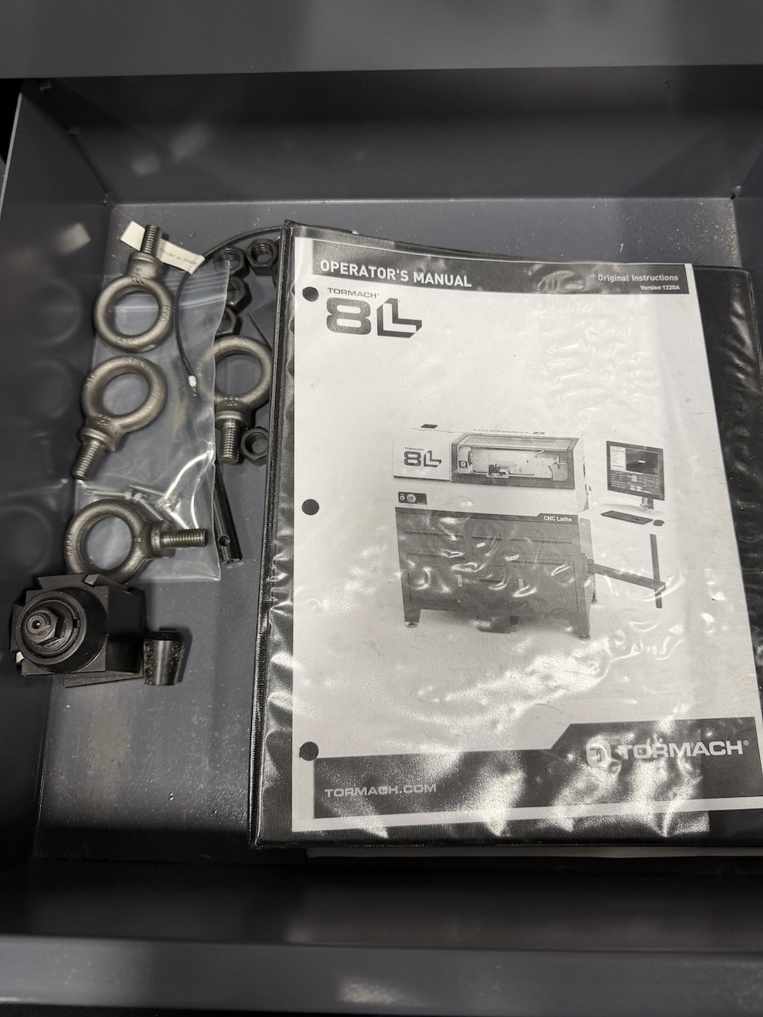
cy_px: 508
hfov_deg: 56.8
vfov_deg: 71.6
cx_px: 382
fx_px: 705
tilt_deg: -74.1
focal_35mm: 24
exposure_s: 1/121
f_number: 1.78
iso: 200
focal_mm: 6.76
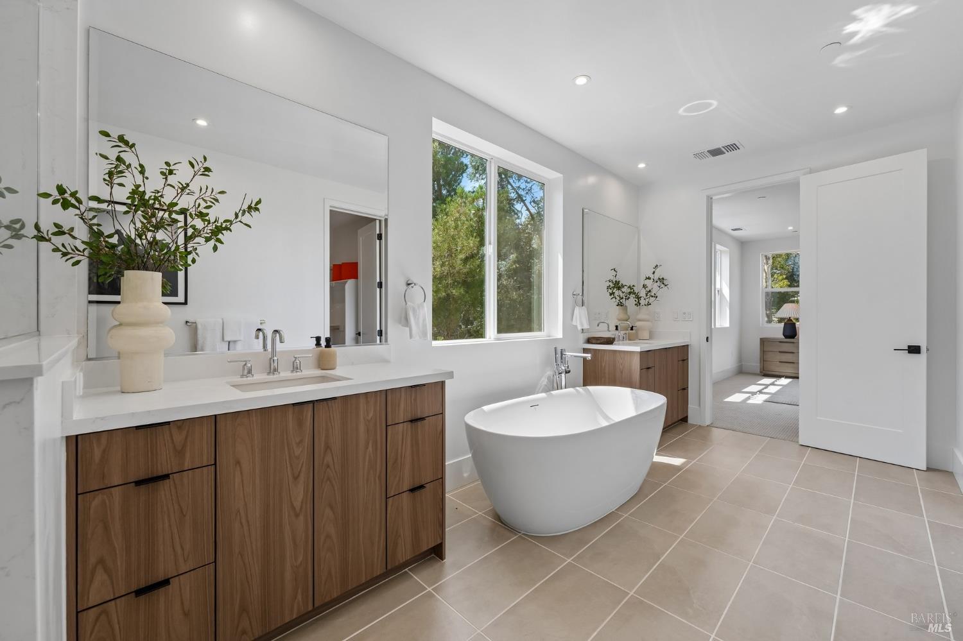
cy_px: 320
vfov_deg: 81.2
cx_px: 482
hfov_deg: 104.3
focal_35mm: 14
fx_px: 374
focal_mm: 14
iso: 640
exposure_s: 1/160
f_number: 8
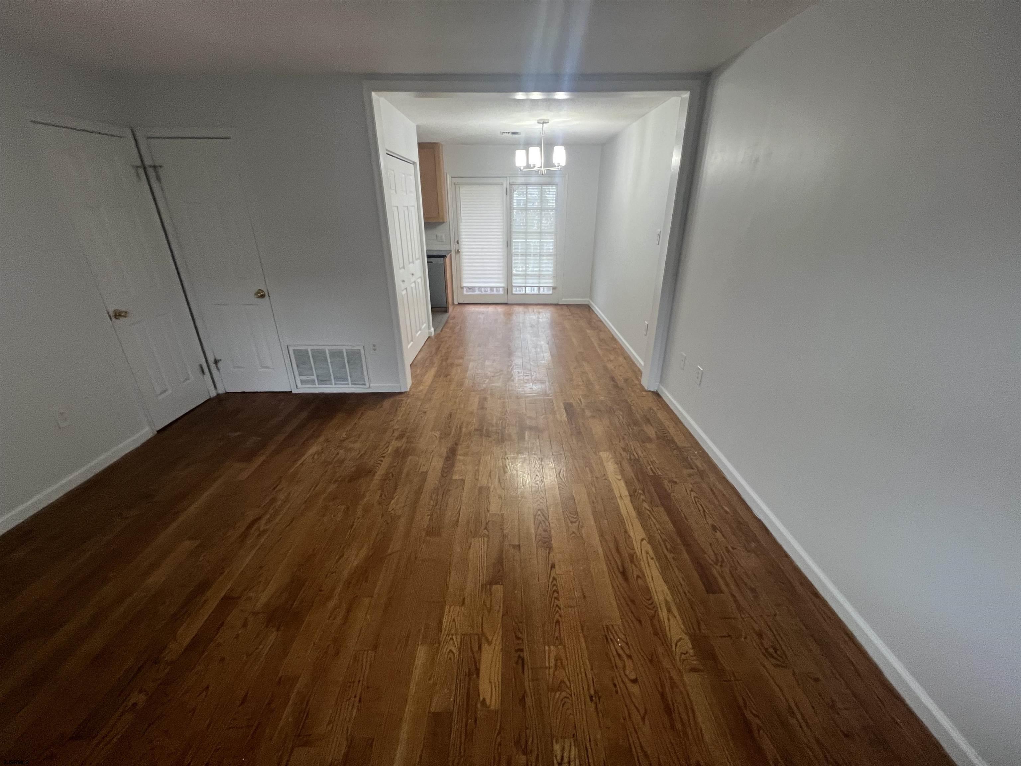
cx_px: 510
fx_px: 383
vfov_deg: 89.9
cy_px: 383
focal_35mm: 13
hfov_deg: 106.2
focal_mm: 1.57
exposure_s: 1/60
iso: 250
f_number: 1.8
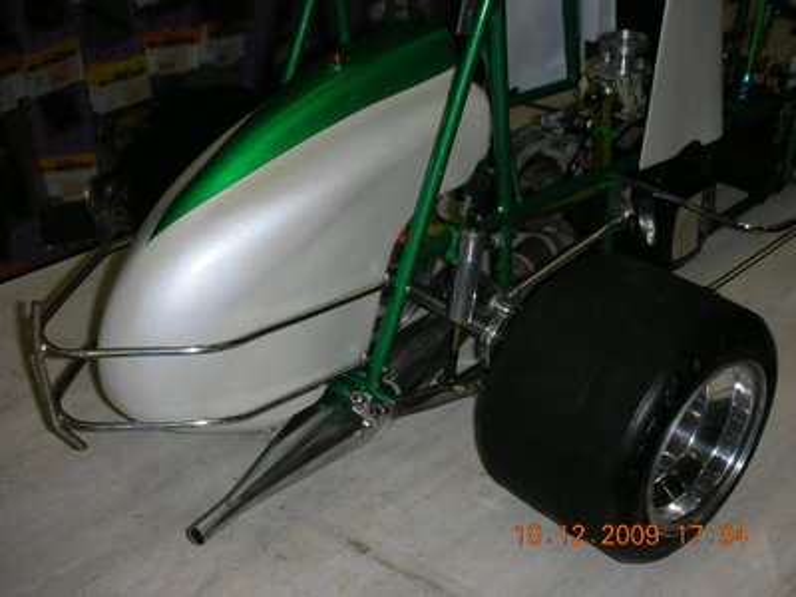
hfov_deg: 36.2
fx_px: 1219
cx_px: 398
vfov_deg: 27.5
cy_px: 298
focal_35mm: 53
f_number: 3.7
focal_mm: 8.8
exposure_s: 1/60.1
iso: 50
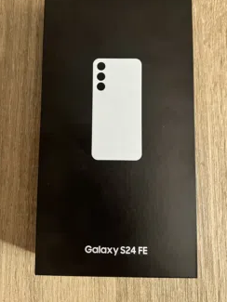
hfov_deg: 44.1
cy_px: 120
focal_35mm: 32
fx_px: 280
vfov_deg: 56.3
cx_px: 104
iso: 500
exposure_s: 1/36
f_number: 1.5
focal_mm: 5.7
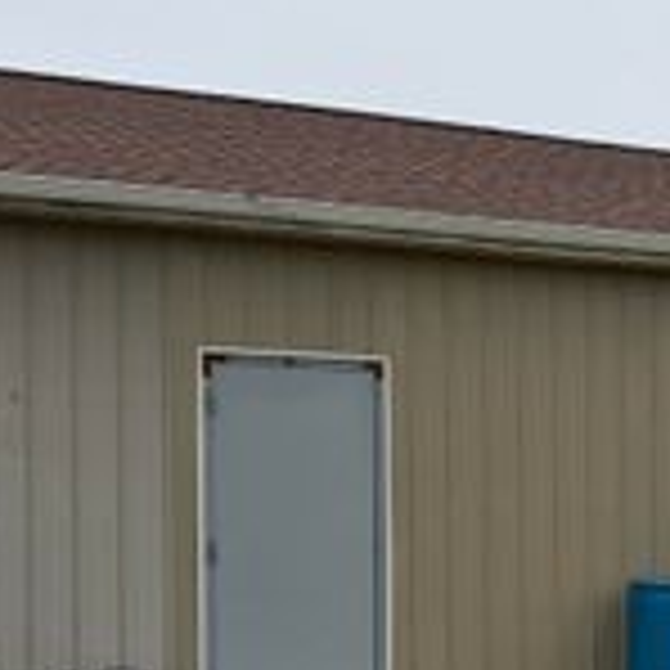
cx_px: 737
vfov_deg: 24.0
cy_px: 533
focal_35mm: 71
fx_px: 1555
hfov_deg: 22.9
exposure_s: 1/7353
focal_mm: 6.76
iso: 80
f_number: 1.78
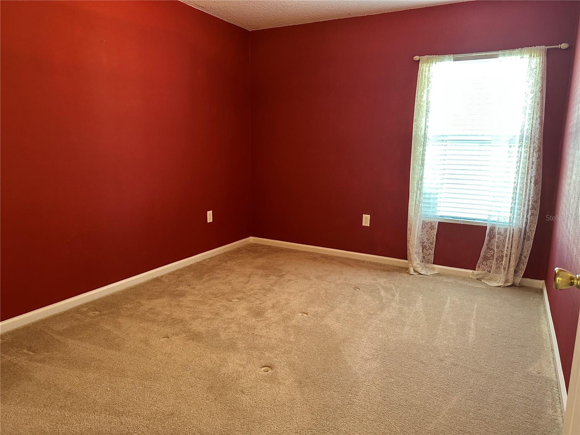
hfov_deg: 71.6
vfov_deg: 56.8
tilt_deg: -9.8
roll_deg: -1.1
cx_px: 290
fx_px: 402
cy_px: 218
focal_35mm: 24
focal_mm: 6.86
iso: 320
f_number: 1.78
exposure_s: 1/60
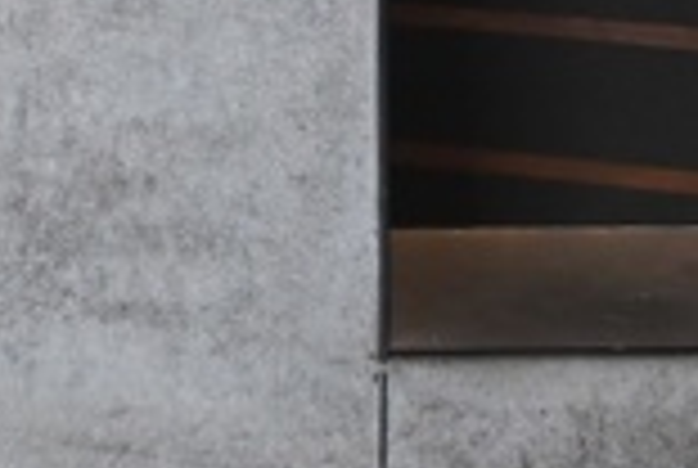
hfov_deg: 6.2
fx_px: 6430
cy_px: -590
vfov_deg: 4.1
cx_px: 642
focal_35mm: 331
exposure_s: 1/200
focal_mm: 68
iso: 3200
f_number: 3.3
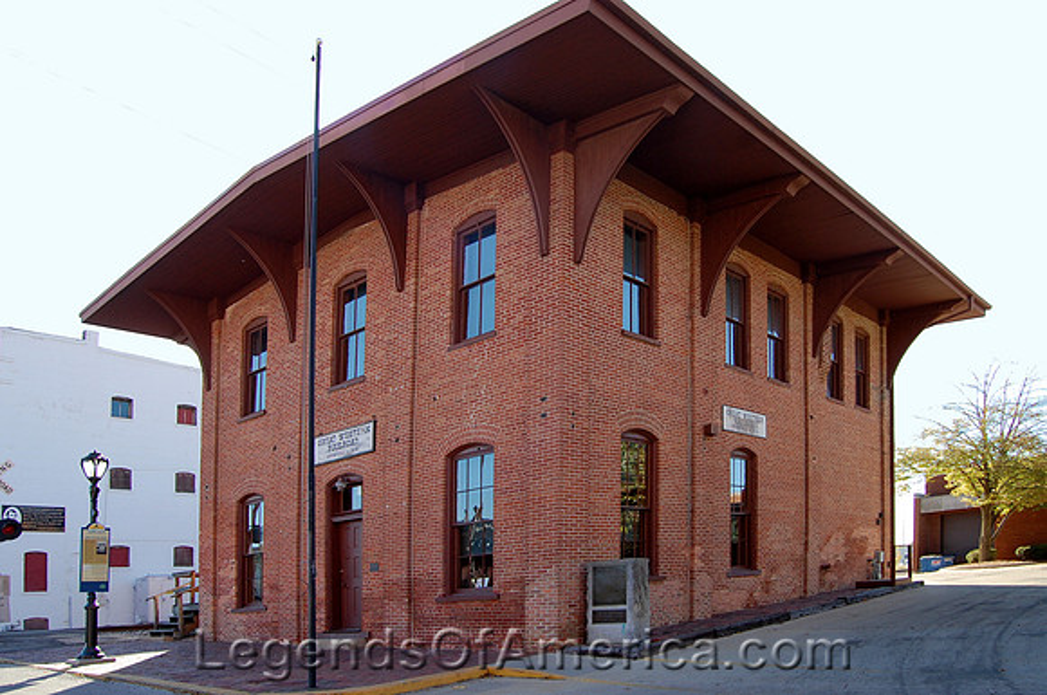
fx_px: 784
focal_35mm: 27
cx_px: 524
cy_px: 348
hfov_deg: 67.5
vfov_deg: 47.8
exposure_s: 1/160
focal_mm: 18
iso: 200
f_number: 6.3
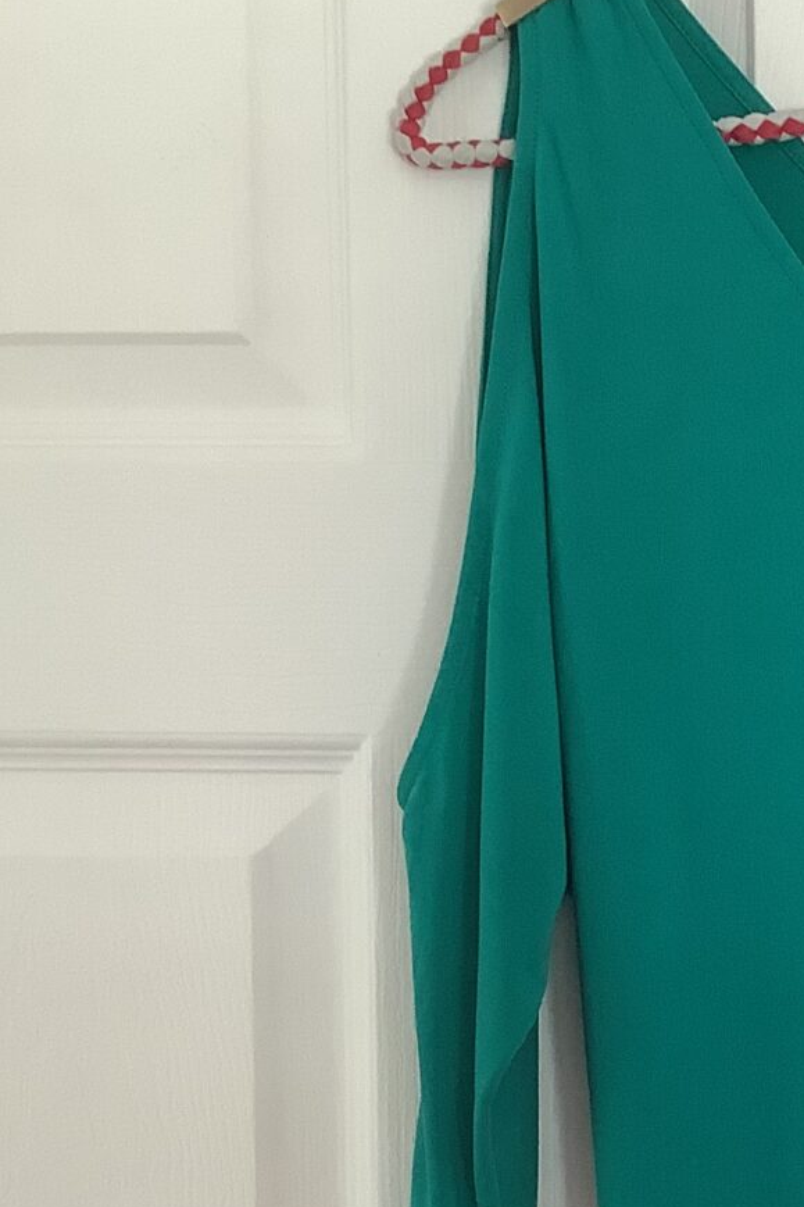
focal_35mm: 76
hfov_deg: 17.0
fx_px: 2547
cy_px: 893
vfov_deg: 26.3
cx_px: 1022
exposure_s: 1/60
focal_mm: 3.3
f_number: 2.4
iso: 125
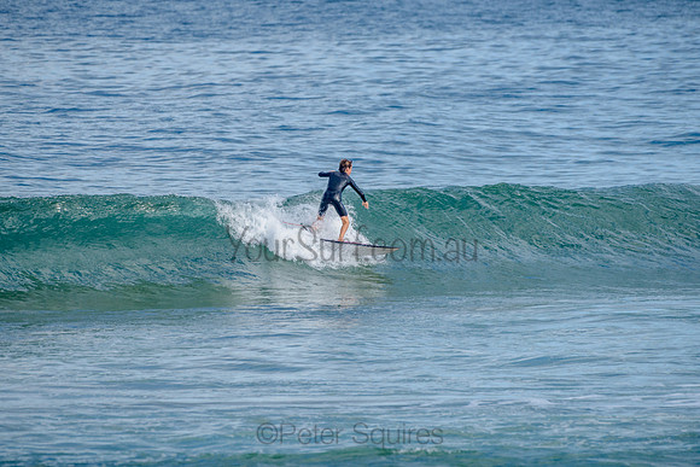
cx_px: 350
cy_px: 234
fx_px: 11903
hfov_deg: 3.4
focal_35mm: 612
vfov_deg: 2.2
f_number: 5.6
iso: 220
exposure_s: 1/1250
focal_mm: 500
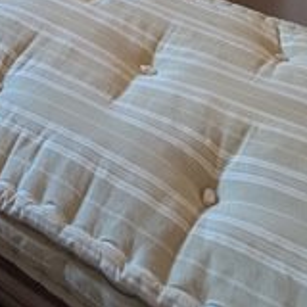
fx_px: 532
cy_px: -217
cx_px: -121
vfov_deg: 22.4
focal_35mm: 53
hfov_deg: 26.0
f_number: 1.7
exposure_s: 1/33.3
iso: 51
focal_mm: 2.02
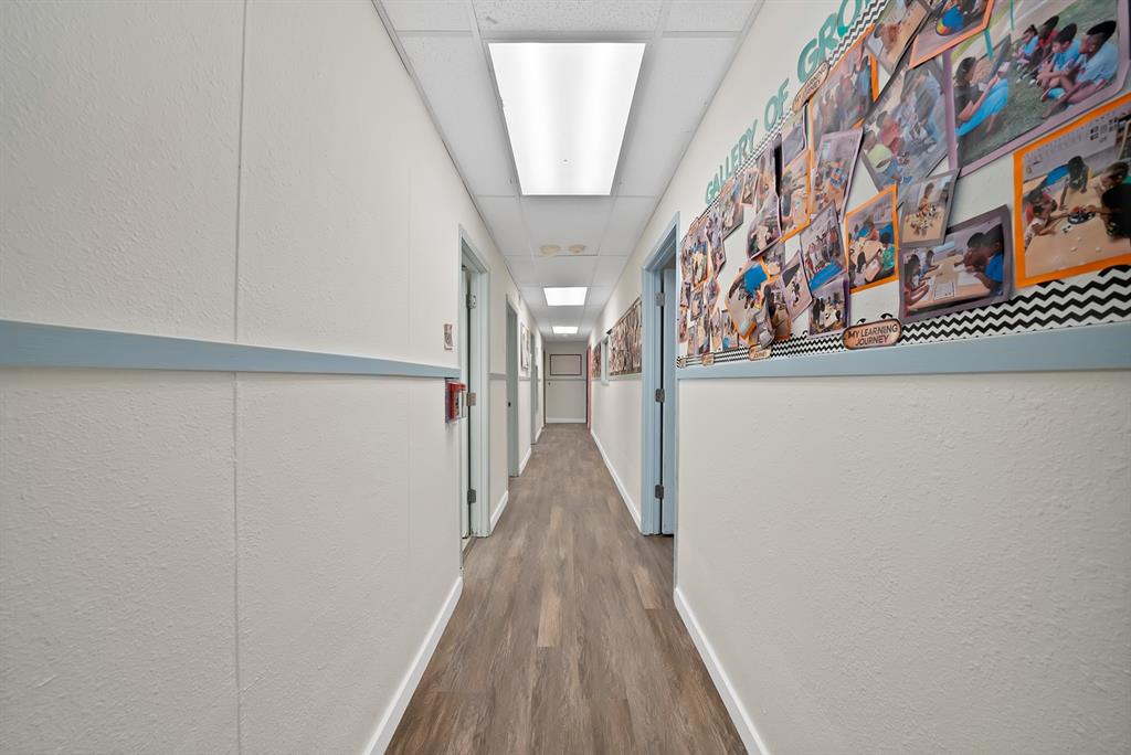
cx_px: 566
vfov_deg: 90.1
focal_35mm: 12
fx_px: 377
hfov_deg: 112.6
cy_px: 378
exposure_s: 1/13
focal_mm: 12
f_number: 9
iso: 640
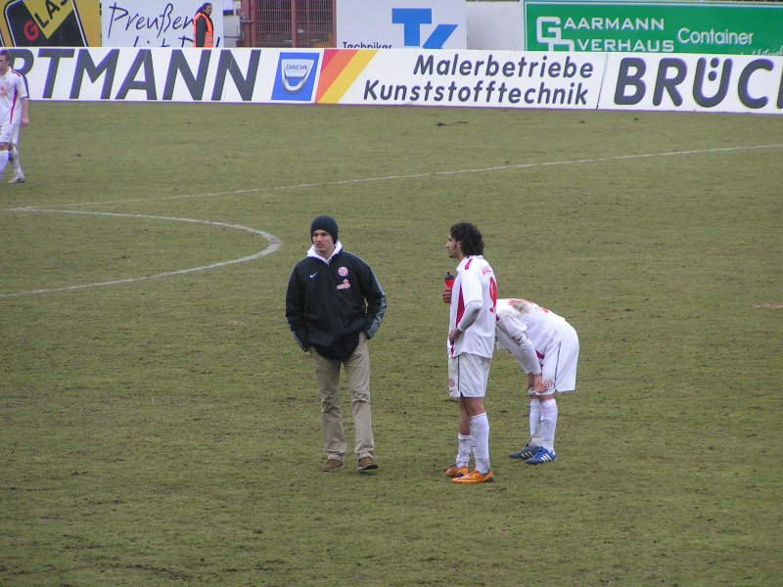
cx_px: 392
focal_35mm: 283
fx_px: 6401
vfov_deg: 5.3
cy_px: 294
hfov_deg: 7.0
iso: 125
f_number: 3.5
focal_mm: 43.3
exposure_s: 1/400
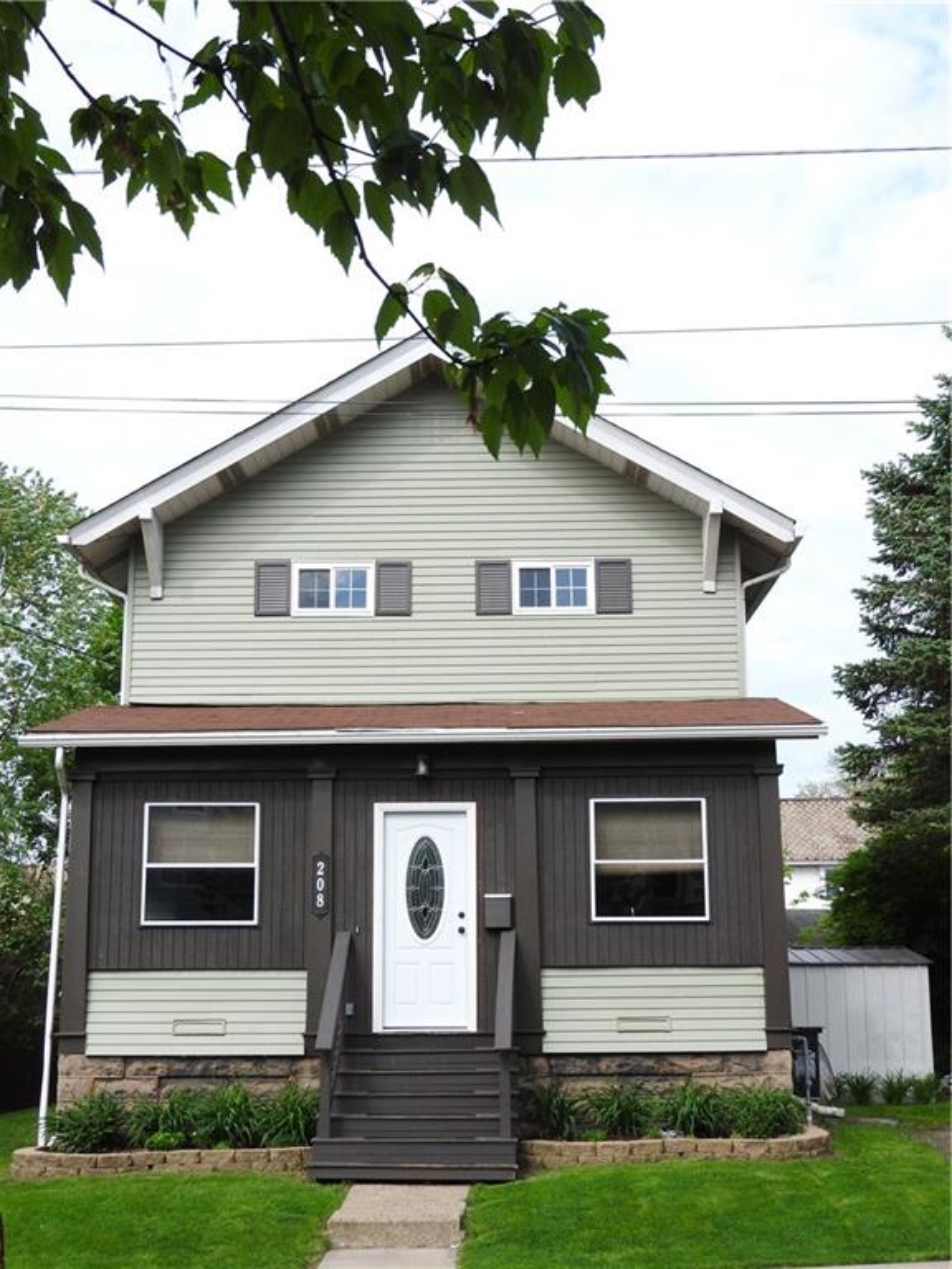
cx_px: 476
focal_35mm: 50
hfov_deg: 29.1
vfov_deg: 38.2
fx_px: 1833
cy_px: 634
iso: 100
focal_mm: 9
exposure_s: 1/500
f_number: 4
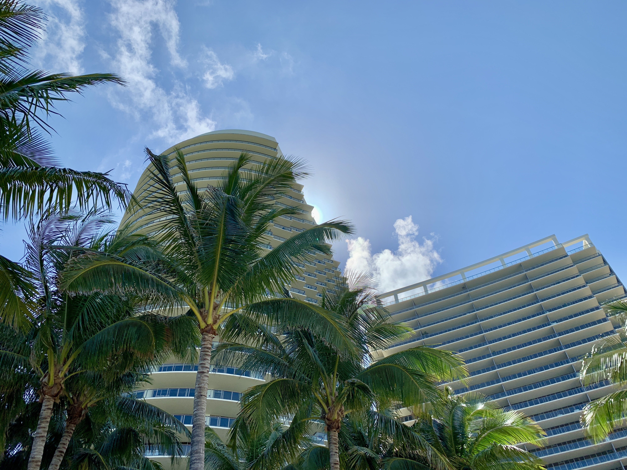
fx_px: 471
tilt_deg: +50.7
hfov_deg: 67.3
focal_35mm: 26
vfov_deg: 53.1
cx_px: 314
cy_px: 235
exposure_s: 1/3401
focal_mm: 4.25
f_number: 1.8
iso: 25
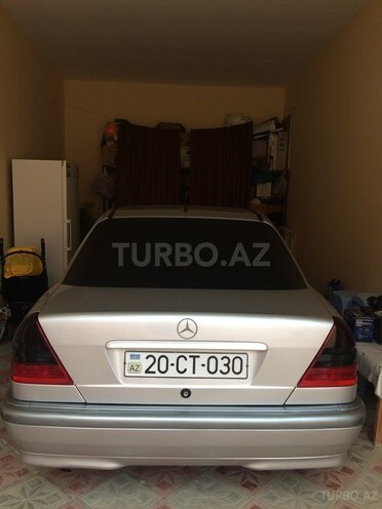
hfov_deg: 48.2
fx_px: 427
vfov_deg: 61.7
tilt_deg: -7.9
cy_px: 254
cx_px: 191
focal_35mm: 29
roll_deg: -1.4
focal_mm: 4.15
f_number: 2.2
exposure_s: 1/100
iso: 40
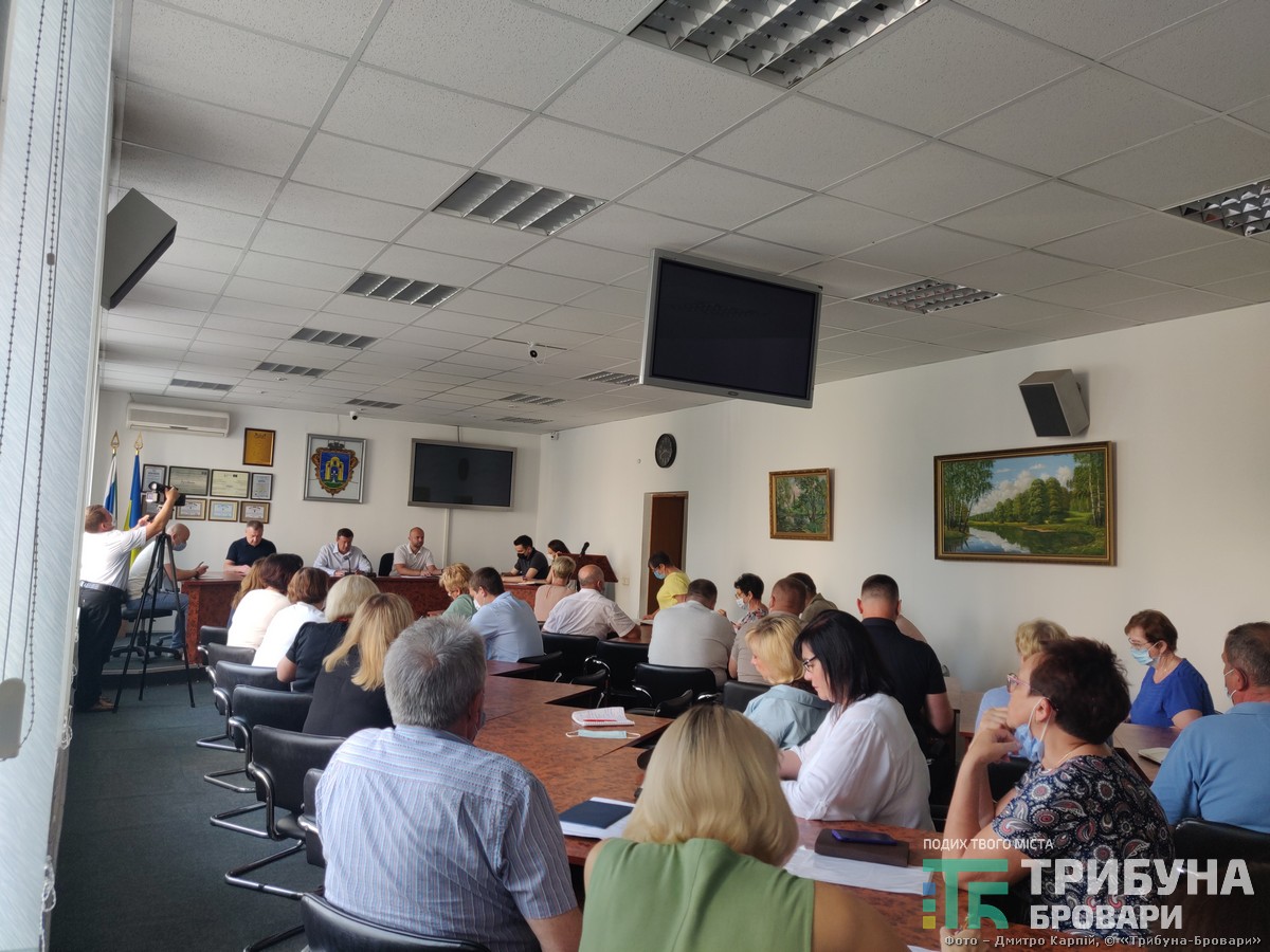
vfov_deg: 54.9
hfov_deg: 69.4
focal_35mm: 25
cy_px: 476
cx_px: 635
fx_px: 917
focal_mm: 4.25
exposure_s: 1/50
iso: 200
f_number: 1.7
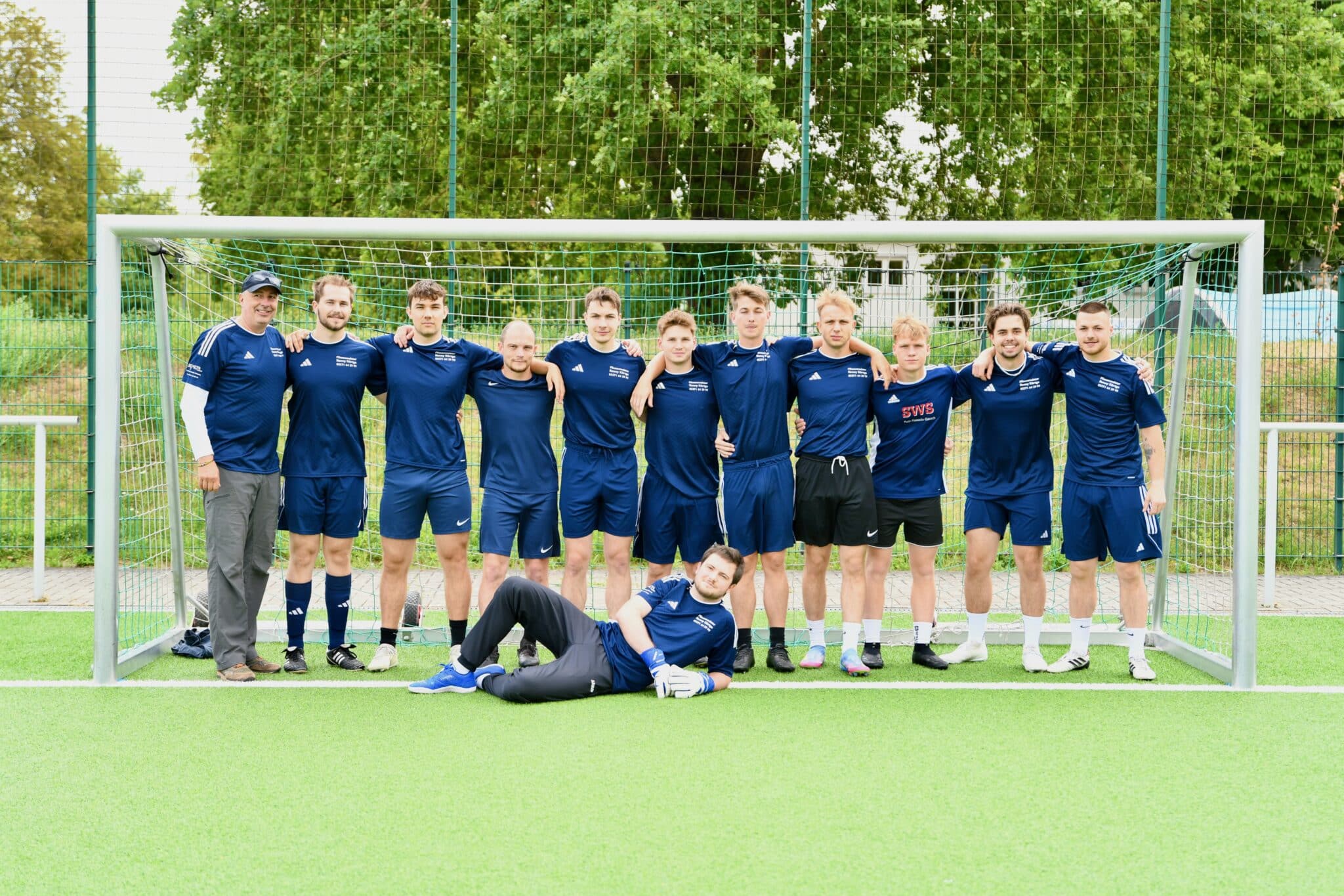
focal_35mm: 50
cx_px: 672
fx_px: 1866
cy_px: 448
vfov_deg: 27.0
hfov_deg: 39.6
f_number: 2.8
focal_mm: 50
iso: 500
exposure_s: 1/800
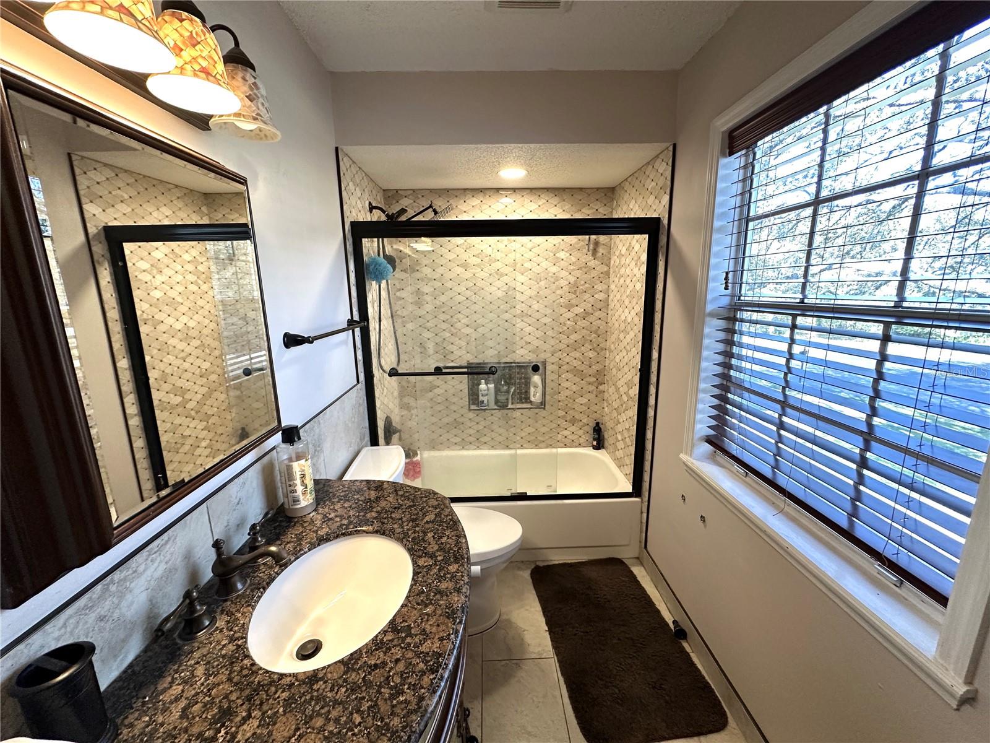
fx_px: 400
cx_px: 495
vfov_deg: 85.7
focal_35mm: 14
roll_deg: +1.1
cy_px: 372
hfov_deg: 102.1
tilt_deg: -10.5
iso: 250
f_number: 2.2
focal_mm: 2.22
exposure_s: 1/120
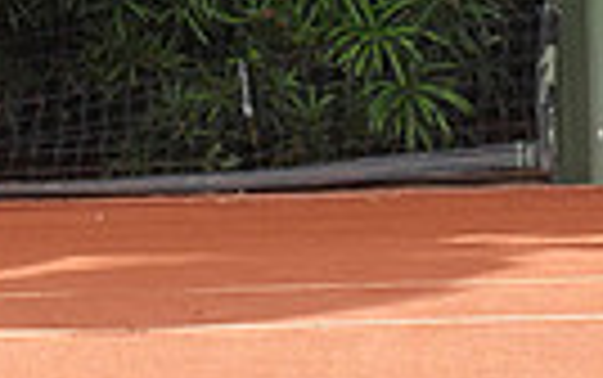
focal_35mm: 1176
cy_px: -326
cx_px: 554
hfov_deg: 1.8
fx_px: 19342
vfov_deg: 1.1
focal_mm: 128
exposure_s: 1/1600
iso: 400
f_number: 3.5
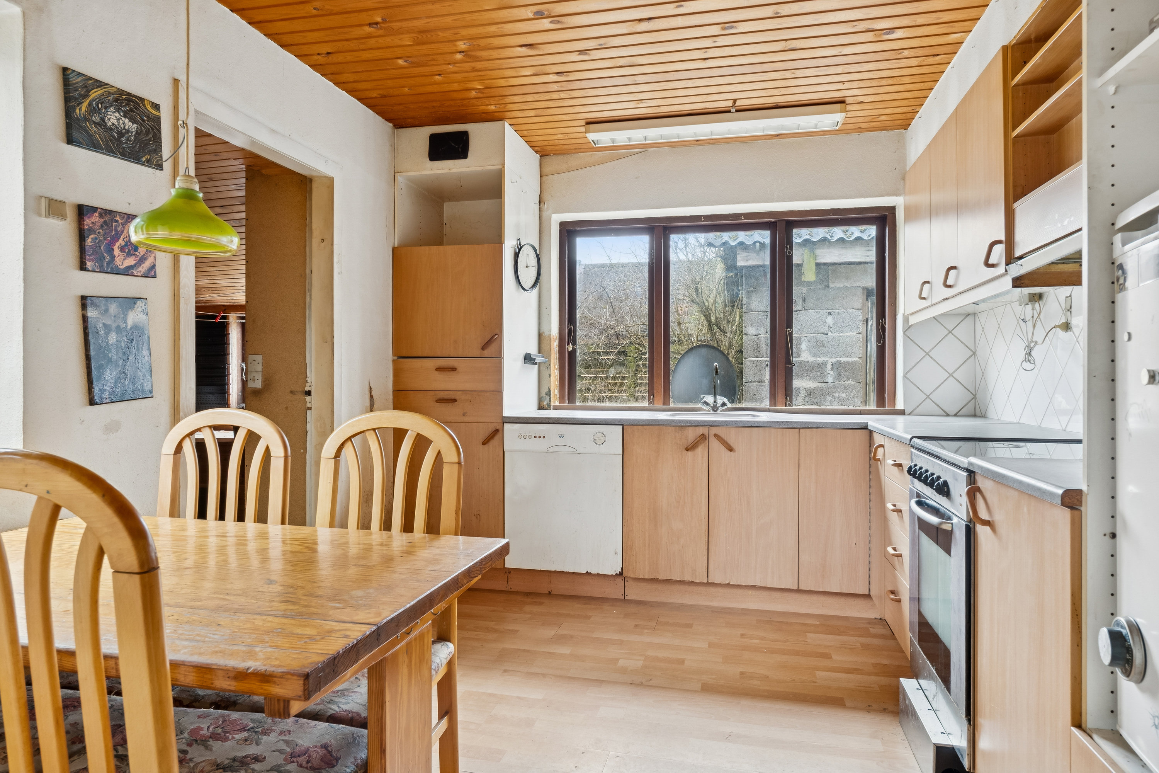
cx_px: 580
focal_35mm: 22
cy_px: 386
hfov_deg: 77.3
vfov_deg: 56.1
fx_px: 724
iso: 200
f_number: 8
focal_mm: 15
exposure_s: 1/2
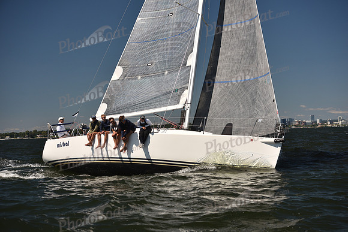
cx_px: 174
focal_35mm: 70
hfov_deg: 28.8
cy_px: 116
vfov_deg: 19.5
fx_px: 677
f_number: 4
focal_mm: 70
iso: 250
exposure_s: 1/1600
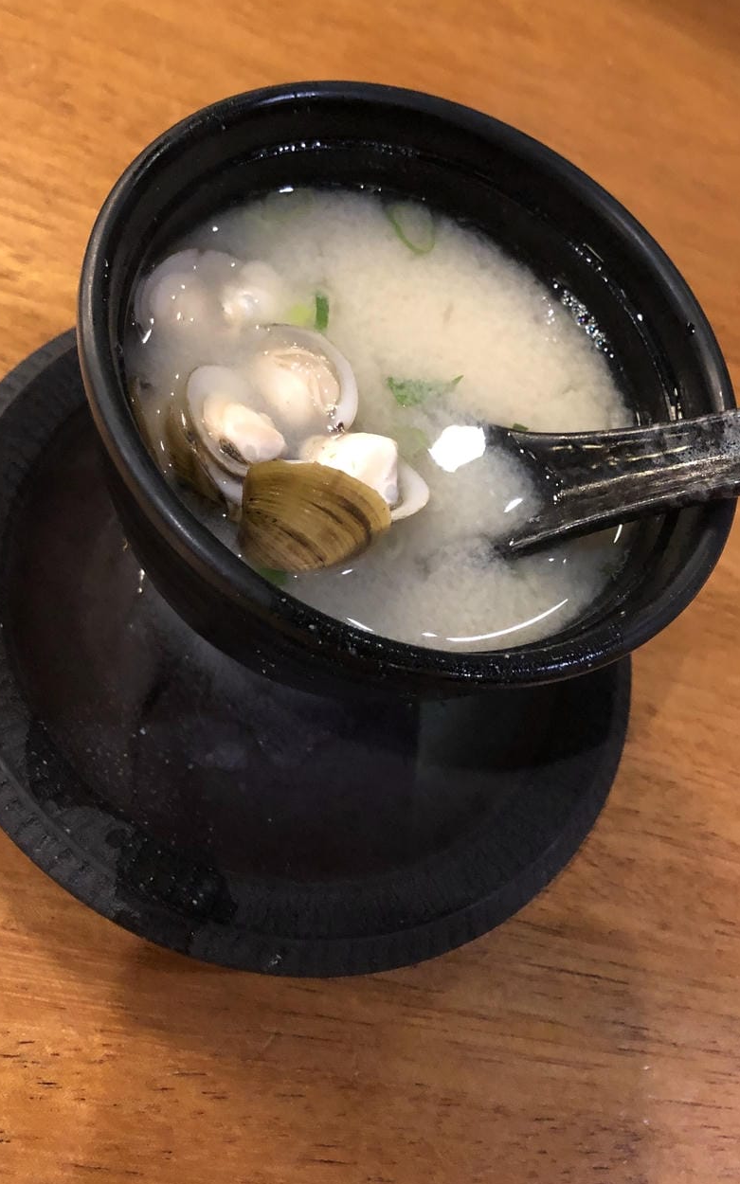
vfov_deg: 51.2
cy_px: 477
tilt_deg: -54.0
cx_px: 405
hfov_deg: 33.6
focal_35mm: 38
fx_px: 1226
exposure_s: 1/5
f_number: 1.8
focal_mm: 3.99
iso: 100
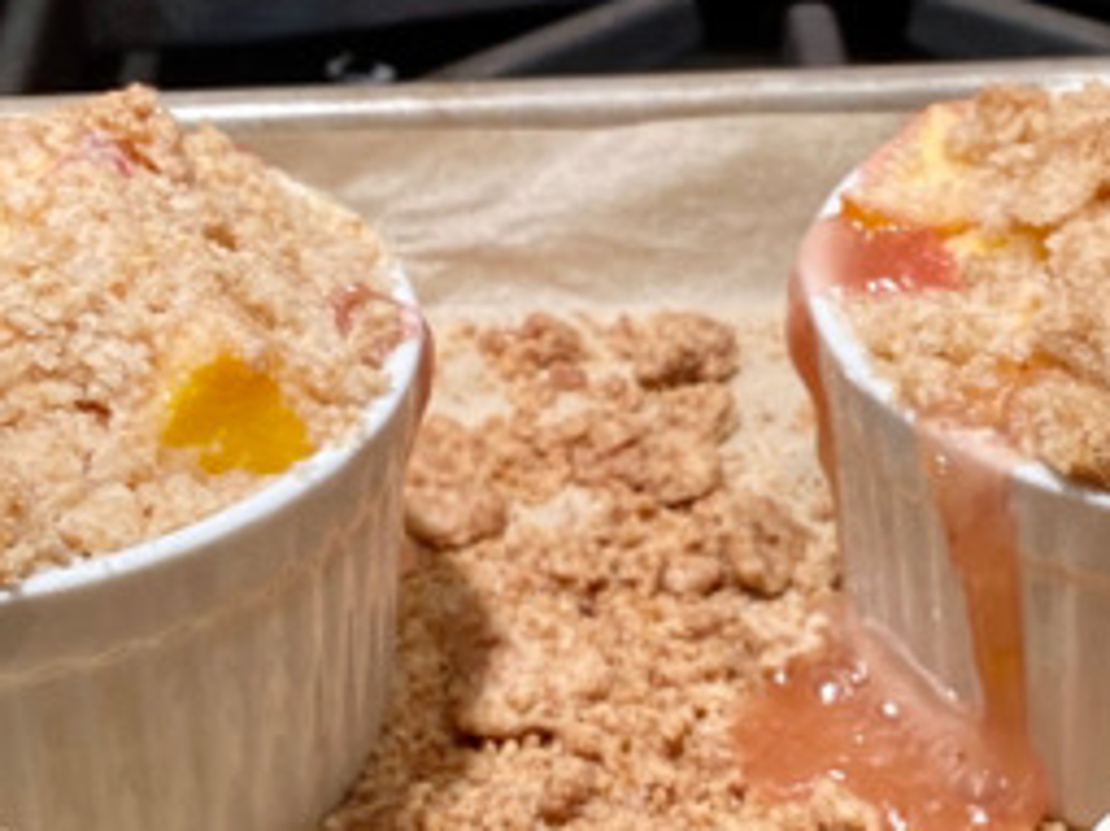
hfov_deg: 21.9
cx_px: 1032
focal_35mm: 87
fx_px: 2788
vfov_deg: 16.8
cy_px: 711
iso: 80
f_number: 1.8
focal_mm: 4.25
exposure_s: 1/120
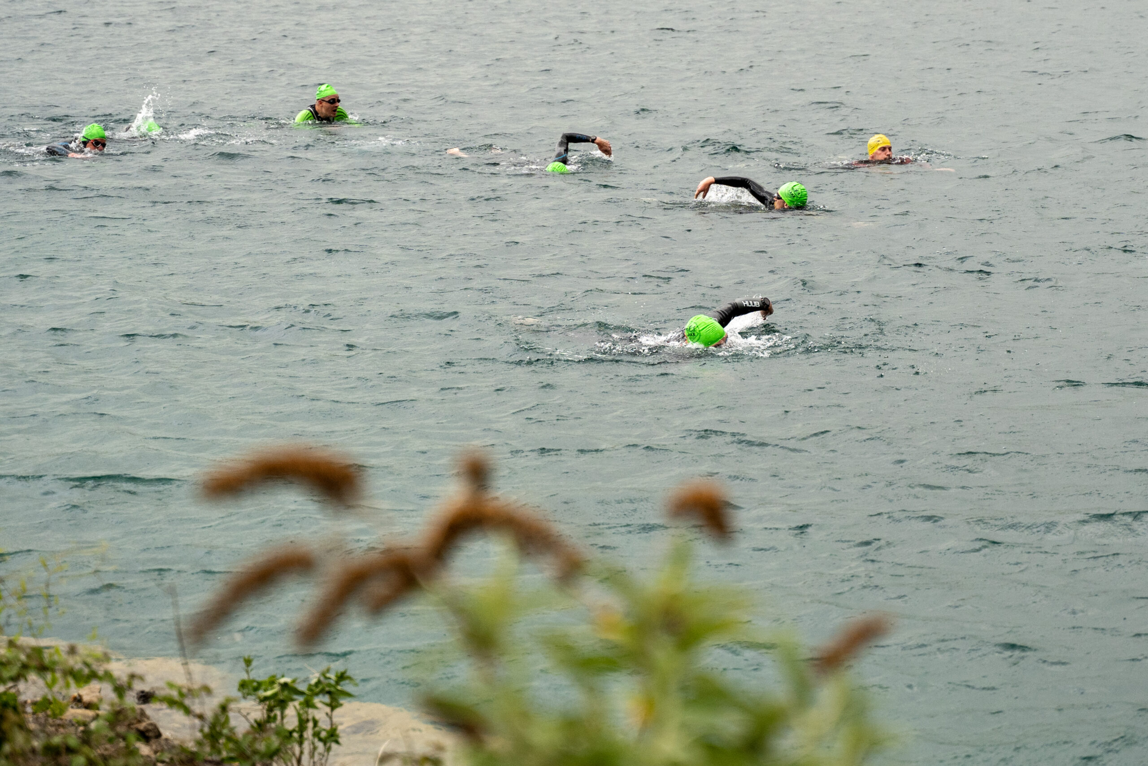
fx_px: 2392
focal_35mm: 75
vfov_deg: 18.2
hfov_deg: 27.0
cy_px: 383
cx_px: 574
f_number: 3.5
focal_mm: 75
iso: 640
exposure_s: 1/2000
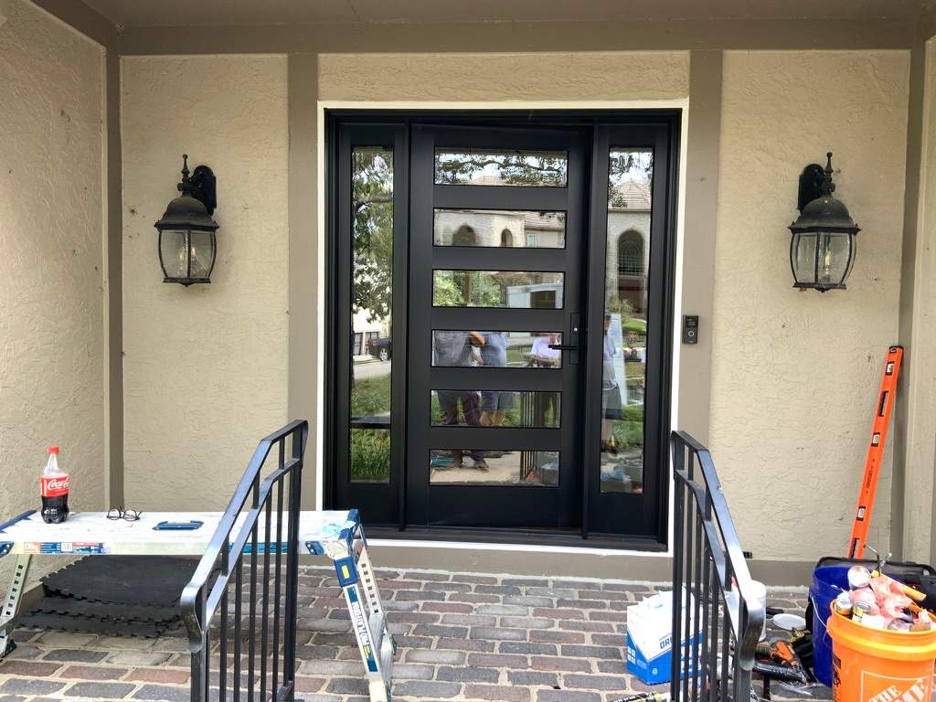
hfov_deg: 61.7
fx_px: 784
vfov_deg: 48.2
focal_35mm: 29
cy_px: 351
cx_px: 468
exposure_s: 1/120
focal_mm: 3
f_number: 1.8
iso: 25
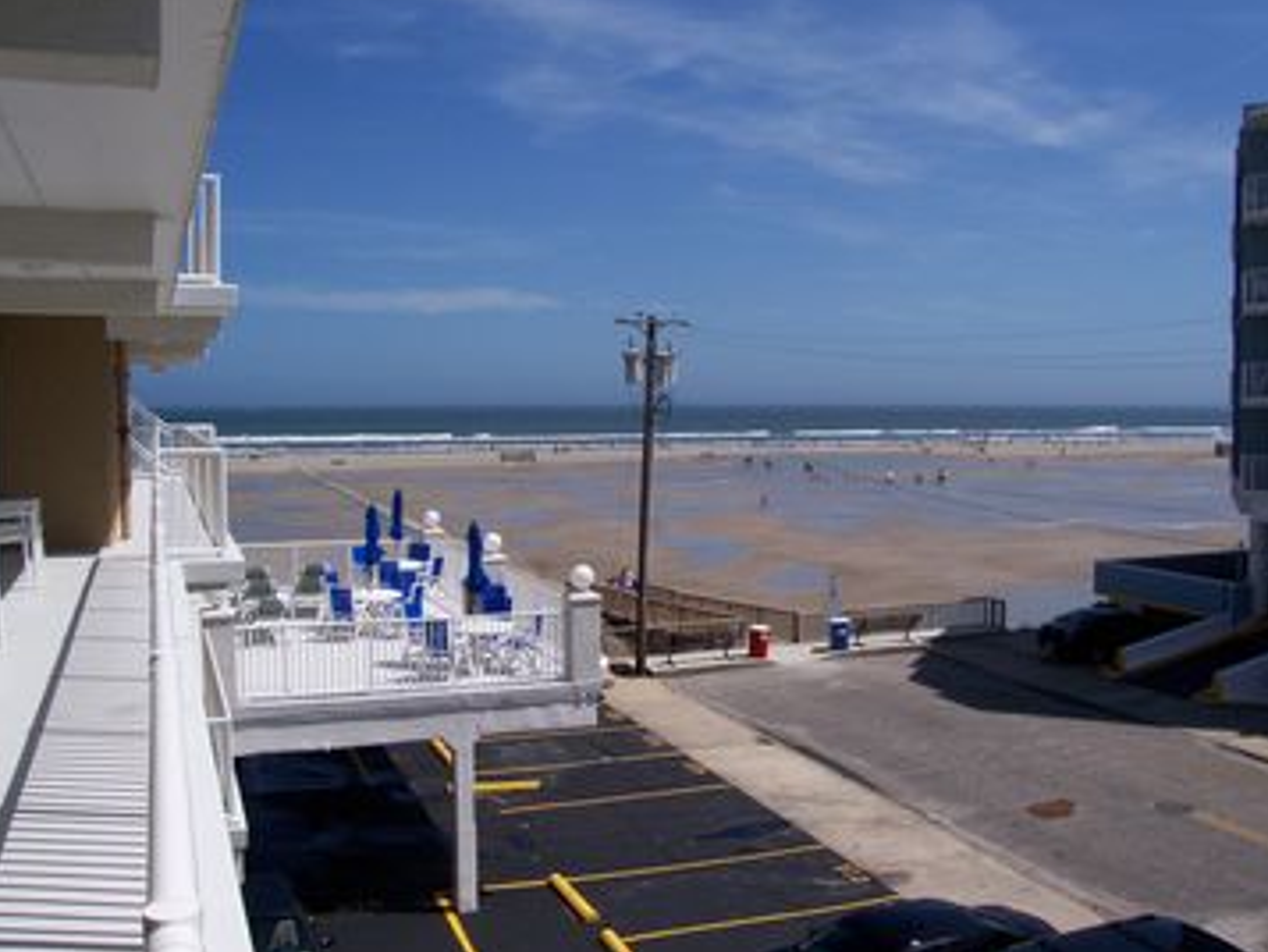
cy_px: 469
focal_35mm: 35
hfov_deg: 52.6
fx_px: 1282
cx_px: 643
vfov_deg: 40.7
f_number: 5.1
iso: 80
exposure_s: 1/989
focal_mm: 5.6
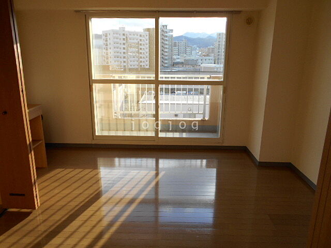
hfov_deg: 67.3
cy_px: 124
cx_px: 166
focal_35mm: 26
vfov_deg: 53.1
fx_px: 249
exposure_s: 1/125
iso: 80
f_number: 3.2
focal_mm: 4.6
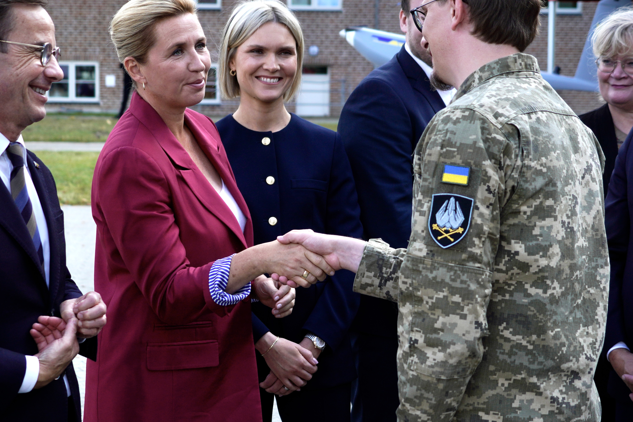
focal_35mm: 68
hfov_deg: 29.6
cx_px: 348
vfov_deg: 20.0
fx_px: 1196
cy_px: 218
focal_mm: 46
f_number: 4.5
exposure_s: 1/640
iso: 160
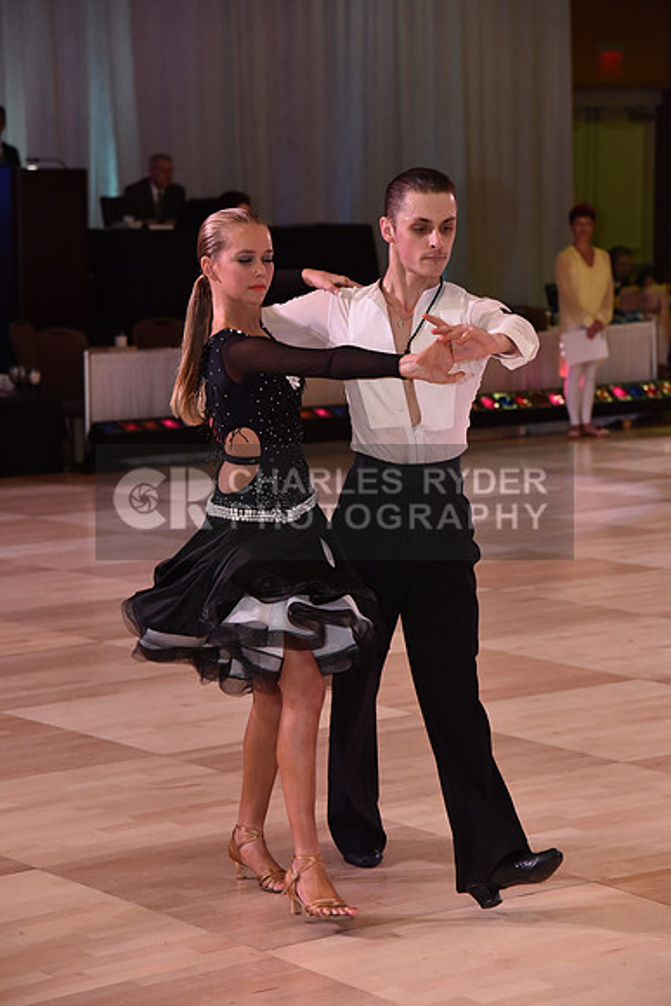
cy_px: 503
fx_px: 2738
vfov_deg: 20.8
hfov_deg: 14.0
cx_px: 336
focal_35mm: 98
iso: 1600
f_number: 5.6
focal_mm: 98
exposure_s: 1/250
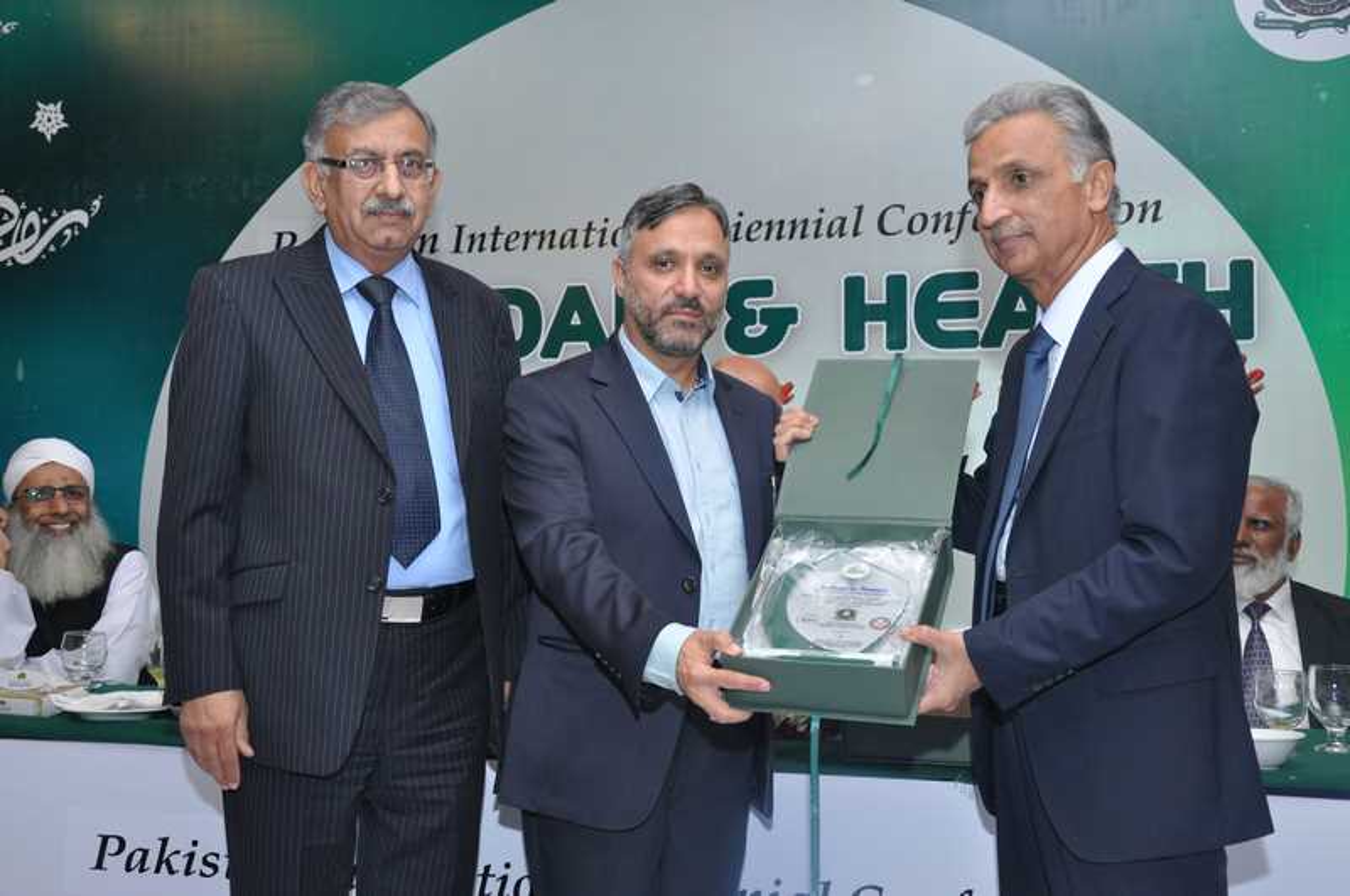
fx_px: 1685
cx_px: 675
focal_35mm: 45
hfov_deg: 43.7
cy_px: 448
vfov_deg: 29.8
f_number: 6.3
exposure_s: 1/125
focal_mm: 30
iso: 800
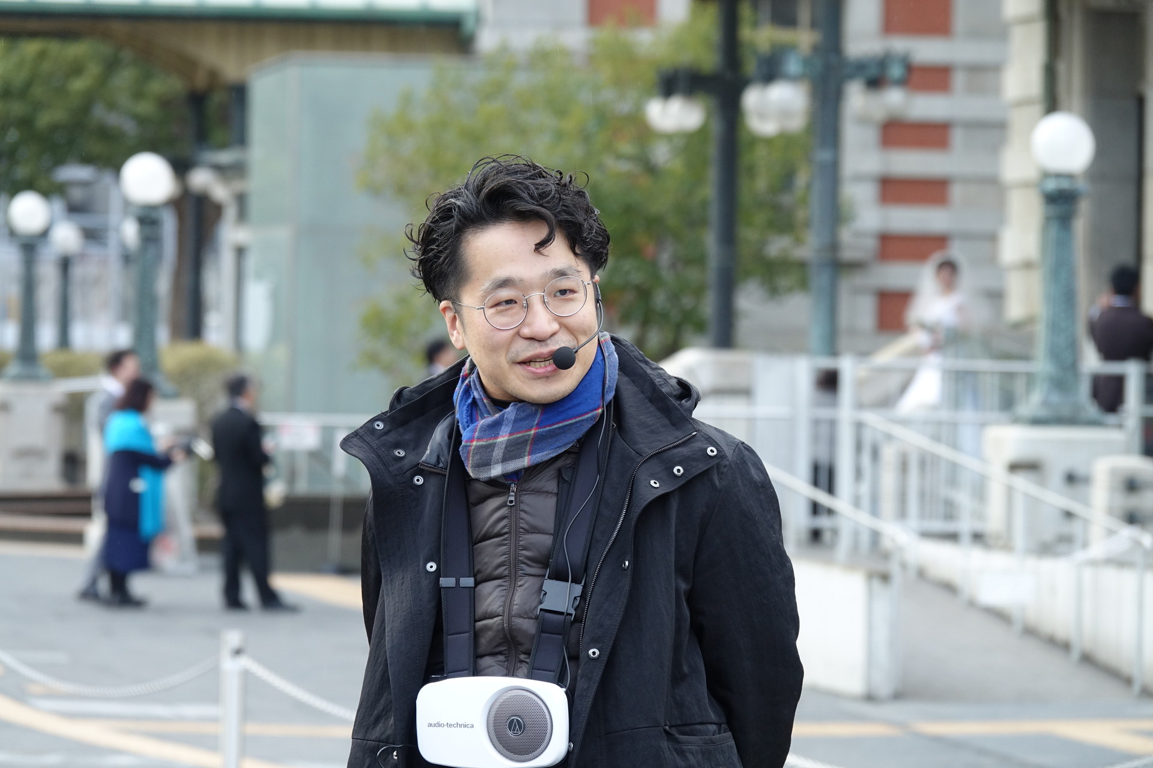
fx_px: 7334
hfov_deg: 9.0
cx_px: 576
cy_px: 384
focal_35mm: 229
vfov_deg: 6.0
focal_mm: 83.9
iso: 320
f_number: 4
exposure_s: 1/250
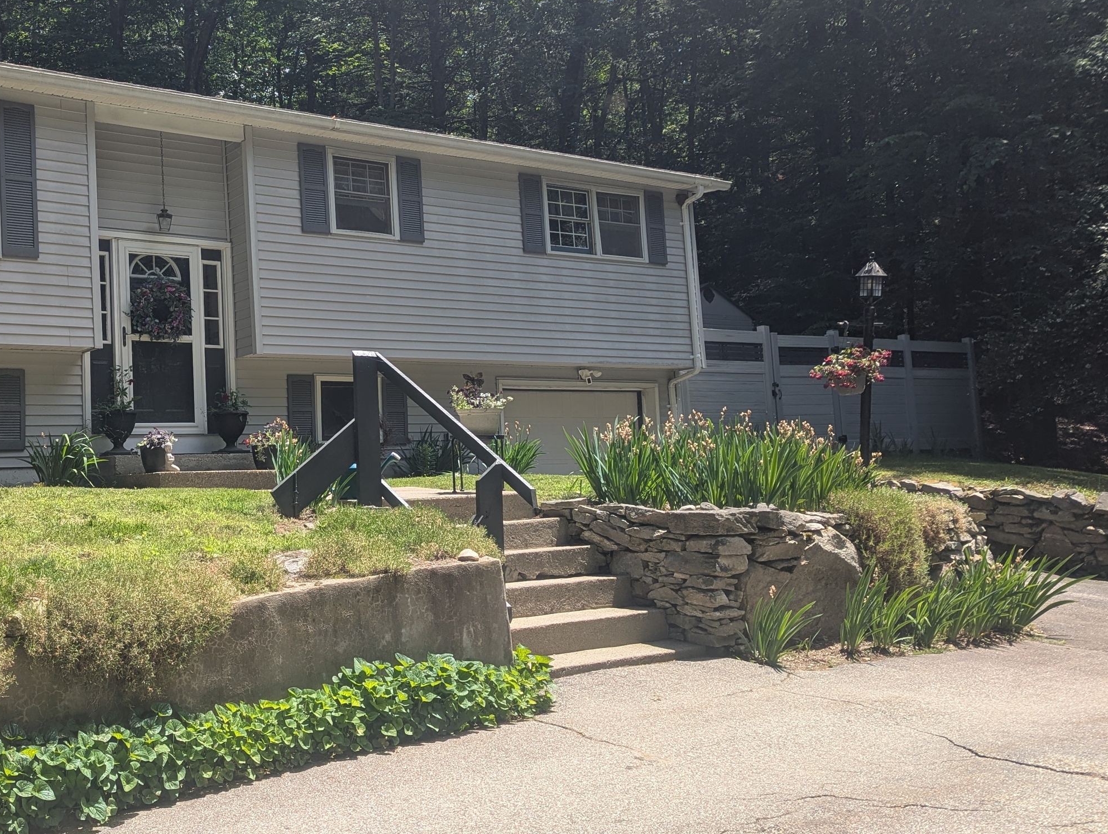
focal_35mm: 37
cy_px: 387
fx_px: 1186
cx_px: 321
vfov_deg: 38.7
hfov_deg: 48.7
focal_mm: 6.81
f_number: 1.85
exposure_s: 1/1029
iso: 45
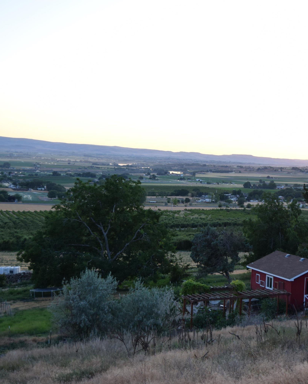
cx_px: 248
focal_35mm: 64
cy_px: 192
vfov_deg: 29.6
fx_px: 729
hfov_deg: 23.5
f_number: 5
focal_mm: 30
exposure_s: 1/100
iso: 400
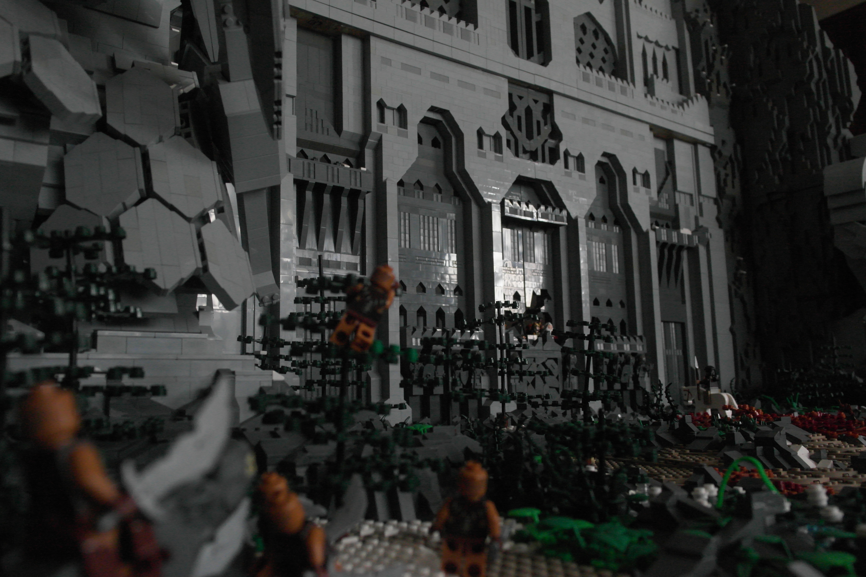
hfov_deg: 61.9
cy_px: 288
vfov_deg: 43.6
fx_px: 722
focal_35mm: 30
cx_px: 433
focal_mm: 20
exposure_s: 1/250
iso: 1600
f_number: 6.3
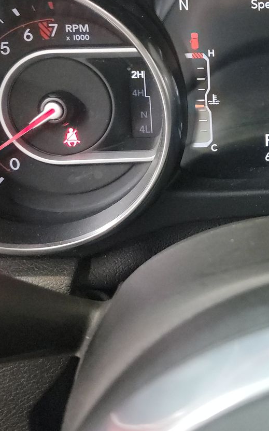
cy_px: 129
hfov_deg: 24.6
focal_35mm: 49
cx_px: 295
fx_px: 575
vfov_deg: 40.3
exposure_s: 1/59
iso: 2310
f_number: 1.8
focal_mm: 6.7
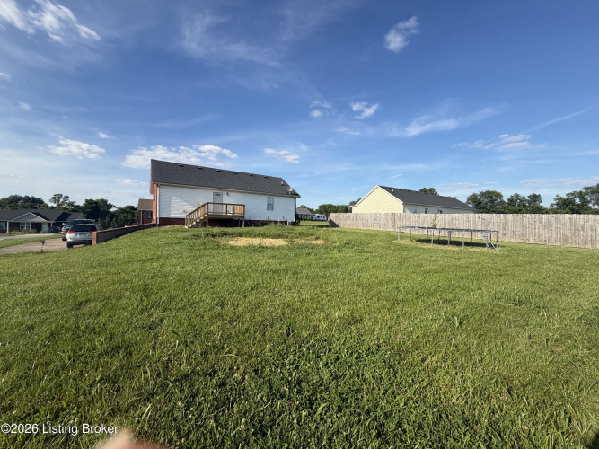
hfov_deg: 102.1
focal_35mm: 14
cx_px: 300
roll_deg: -1.4
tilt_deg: +4.5
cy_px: 224
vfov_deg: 85.7
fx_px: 242
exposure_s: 1/770
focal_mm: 2.22
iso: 25
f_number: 2.2
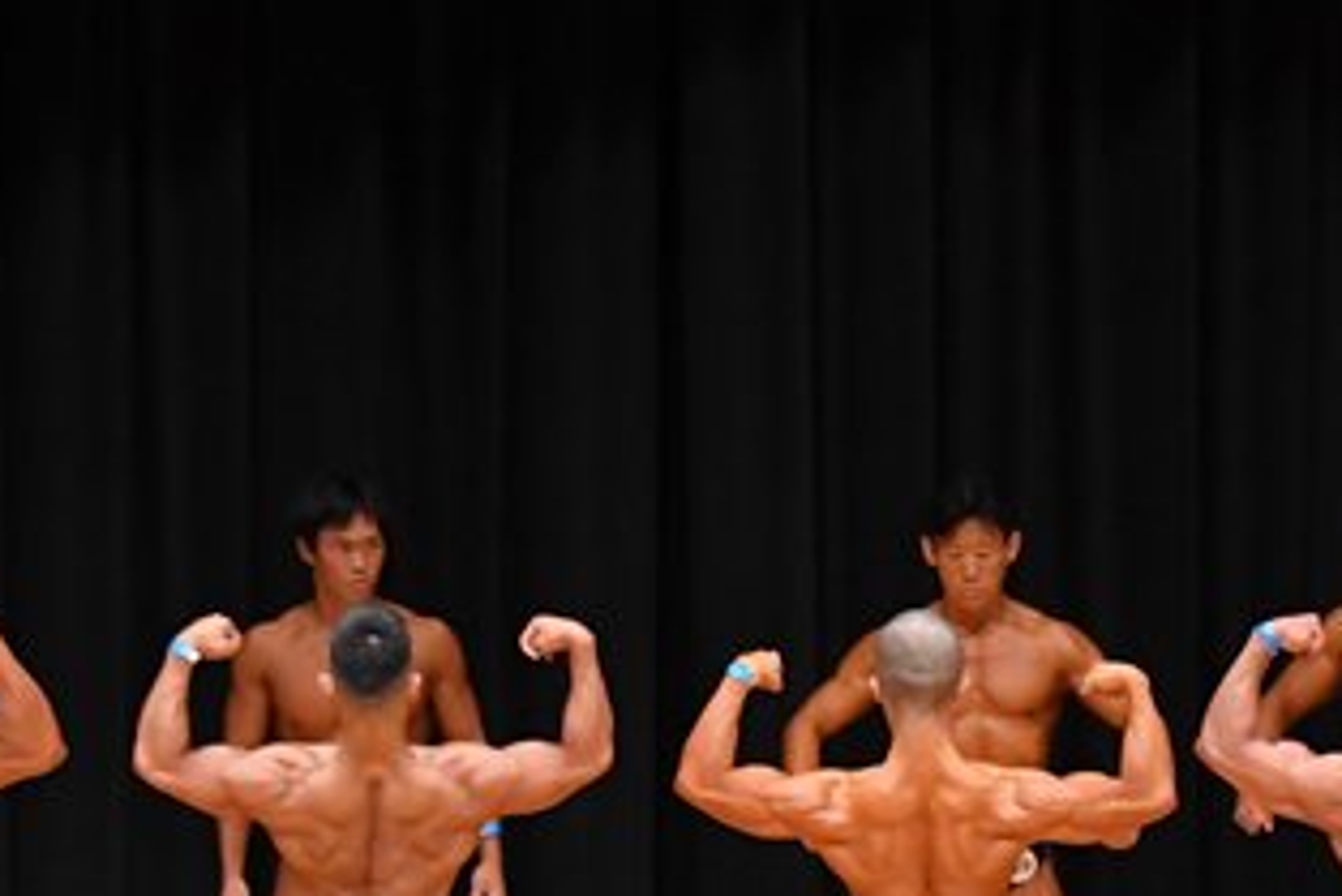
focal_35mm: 314
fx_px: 11710
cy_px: 849
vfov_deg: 4.4
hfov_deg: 6.6
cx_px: 945
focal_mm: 85
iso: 4000
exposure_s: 1/400
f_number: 5.6
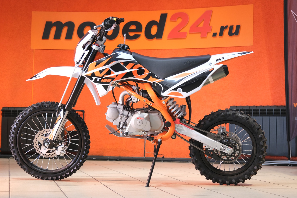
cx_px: 148
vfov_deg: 21.9
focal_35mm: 62
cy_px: 99
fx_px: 512
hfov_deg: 32.4
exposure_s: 1/100
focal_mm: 41.1
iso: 1250
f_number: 4
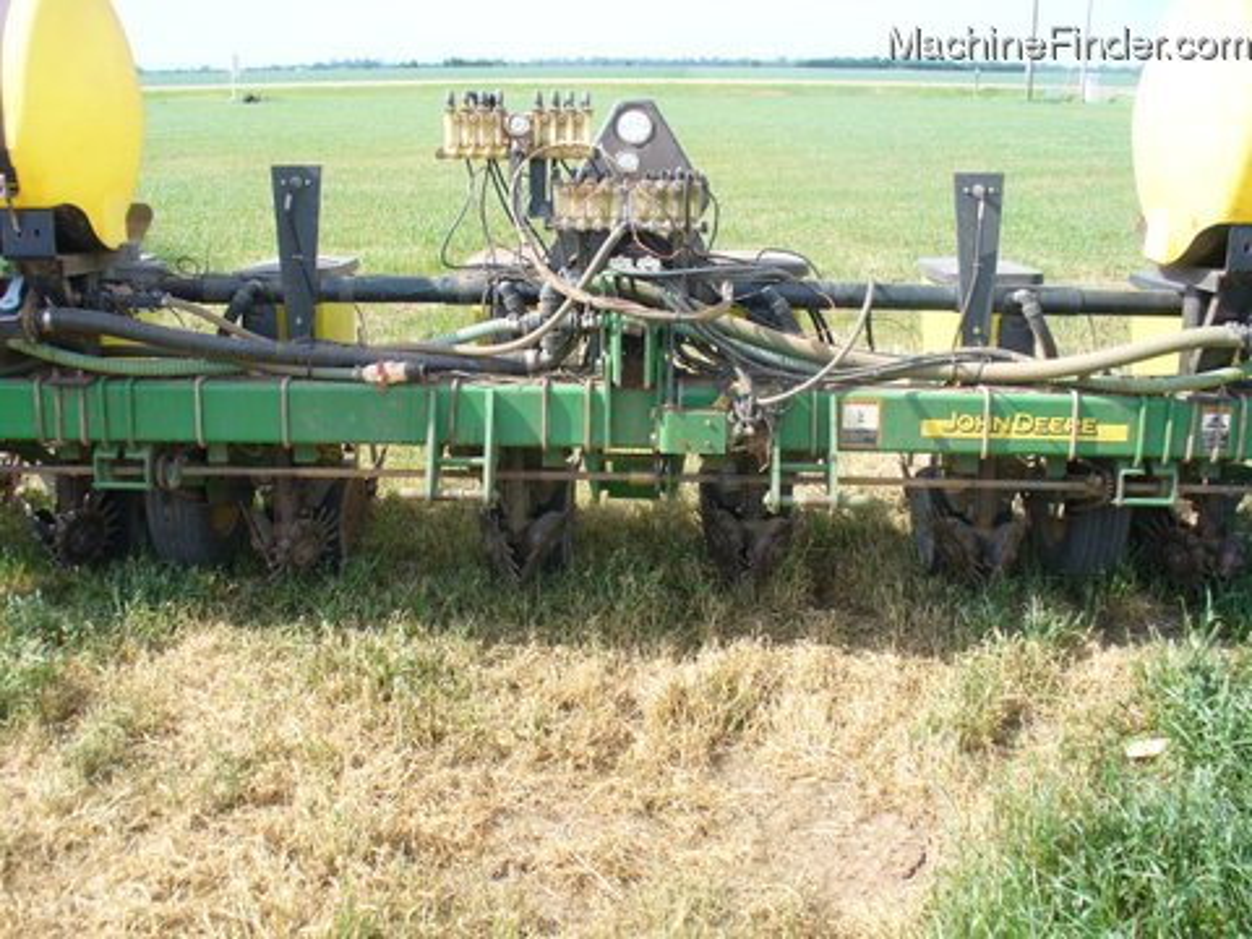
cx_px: 626
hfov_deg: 50.1
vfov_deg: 38.7
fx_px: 1338
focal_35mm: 37
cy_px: 470
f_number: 5.6
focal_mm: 6.1
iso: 80
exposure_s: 1/125
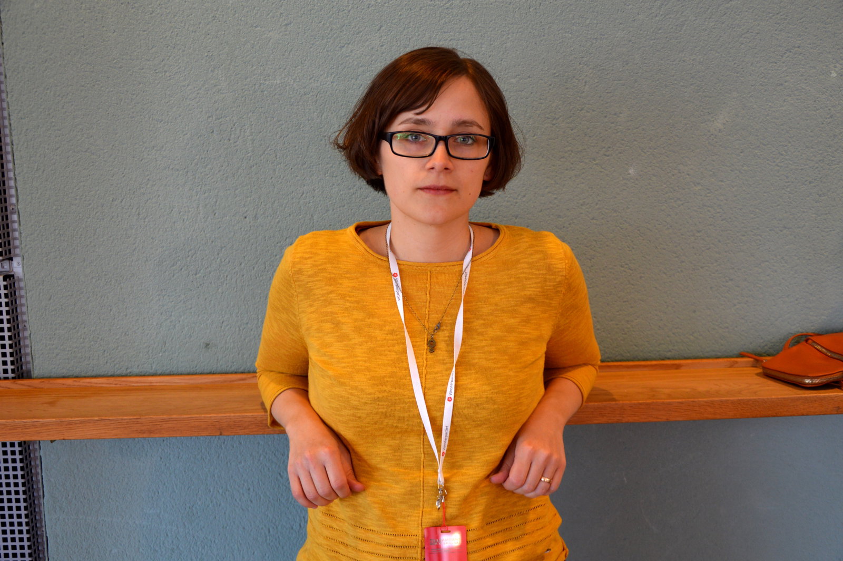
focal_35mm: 39
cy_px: 280
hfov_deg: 49.6
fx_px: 912
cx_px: 422
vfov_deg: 34.2
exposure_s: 1/30
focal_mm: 26
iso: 400
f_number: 4
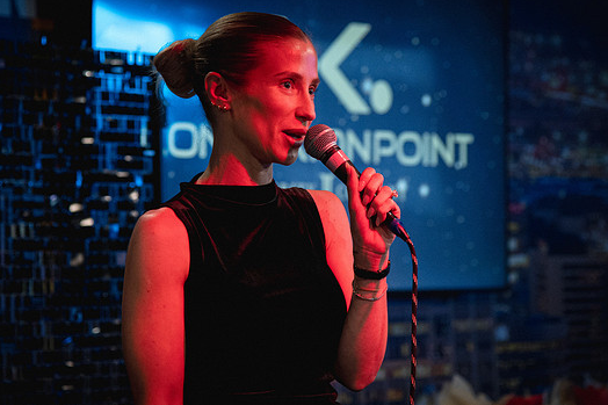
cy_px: 172
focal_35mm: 165
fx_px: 2786
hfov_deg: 12.5
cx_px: 284
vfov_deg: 8.3
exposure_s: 1/50
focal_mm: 105
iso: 2500
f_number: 4
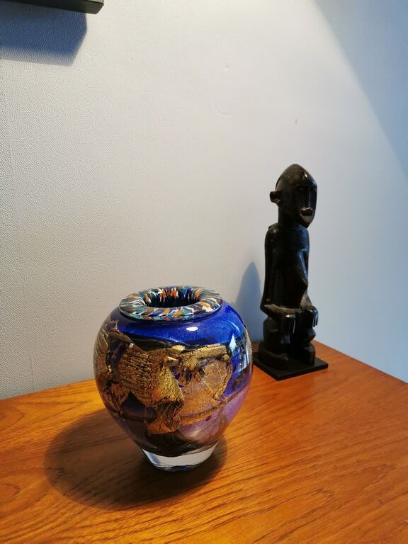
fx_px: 424
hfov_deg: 51.4
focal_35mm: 27
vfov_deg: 65.3
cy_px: 272
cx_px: 204
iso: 320
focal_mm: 5.58
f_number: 1.8
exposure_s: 1/50
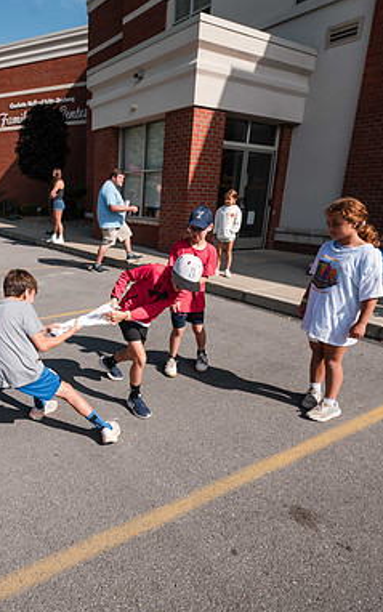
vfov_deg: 74.8
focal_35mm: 24
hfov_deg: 48.8
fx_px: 401
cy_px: 307
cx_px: 89
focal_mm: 14
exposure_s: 1/400
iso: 100
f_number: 7.1
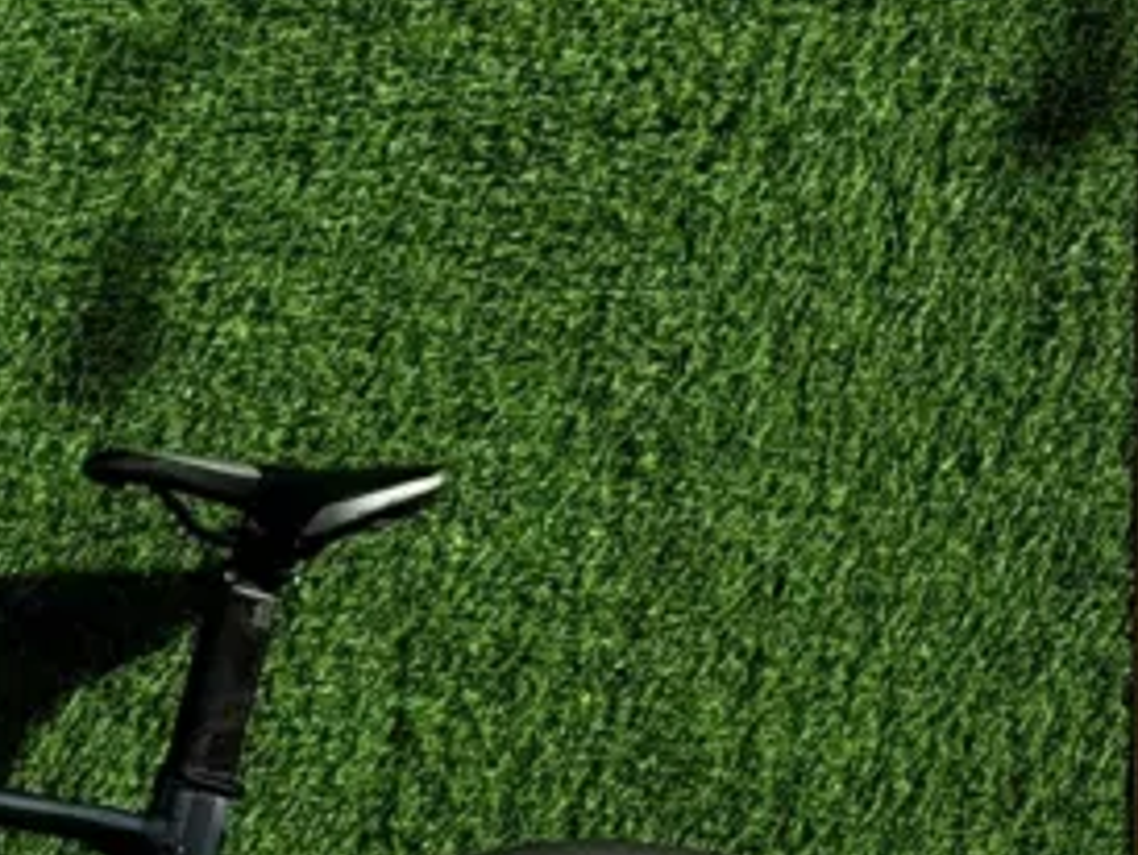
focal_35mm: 112
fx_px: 3685
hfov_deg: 17.0
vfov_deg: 13.2
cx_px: -108
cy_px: 540
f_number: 1.78
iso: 100
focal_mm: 6.76
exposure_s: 1/2865
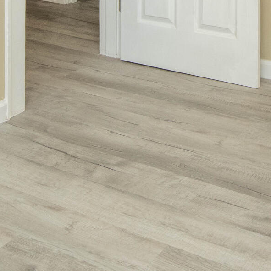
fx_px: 611
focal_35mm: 69
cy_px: -152
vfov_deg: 20.7
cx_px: 148
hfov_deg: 25.0
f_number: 9
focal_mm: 16
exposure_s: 1/125
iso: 400
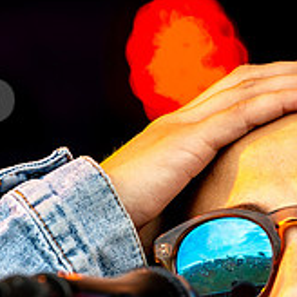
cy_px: 292
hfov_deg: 2.6
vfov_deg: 2.6
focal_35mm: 663
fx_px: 6436
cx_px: 313
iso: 640
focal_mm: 200
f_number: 5.6
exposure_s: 1/800
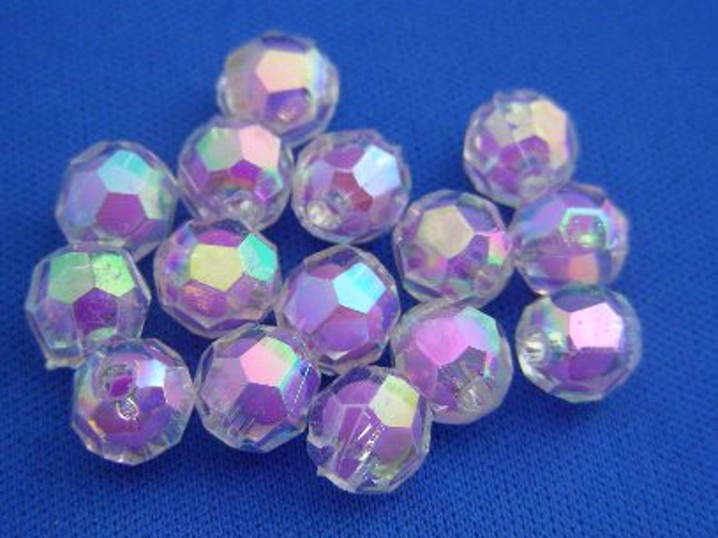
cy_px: 261
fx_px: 2260
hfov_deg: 18.0
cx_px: 339
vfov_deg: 13.6
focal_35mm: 109
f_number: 3.5
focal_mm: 16.5
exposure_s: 1/12.8
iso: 200
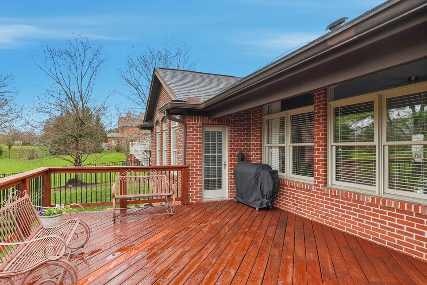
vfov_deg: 67.3
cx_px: 188
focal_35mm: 18
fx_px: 213
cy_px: 150
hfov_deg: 89.6
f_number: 5.6
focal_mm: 16
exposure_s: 1/3200
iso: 100
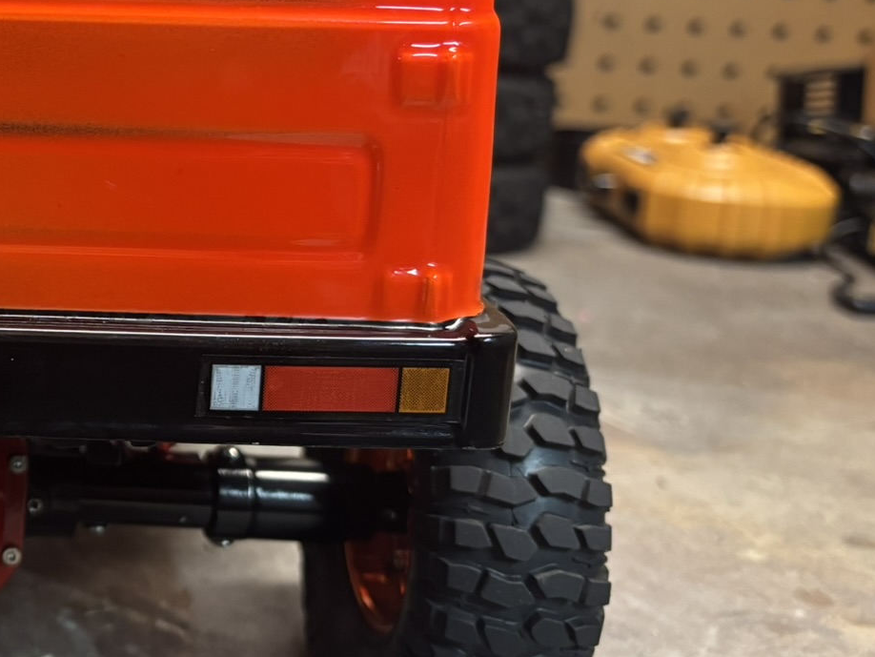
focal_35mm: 58
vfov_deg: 24.9
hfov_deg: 30.3
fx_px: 1466
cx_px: -51
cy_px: 155
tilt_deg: -12.4
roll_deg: -3.4
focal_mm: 5.96
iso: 250
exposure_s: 1/60
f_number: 1.6
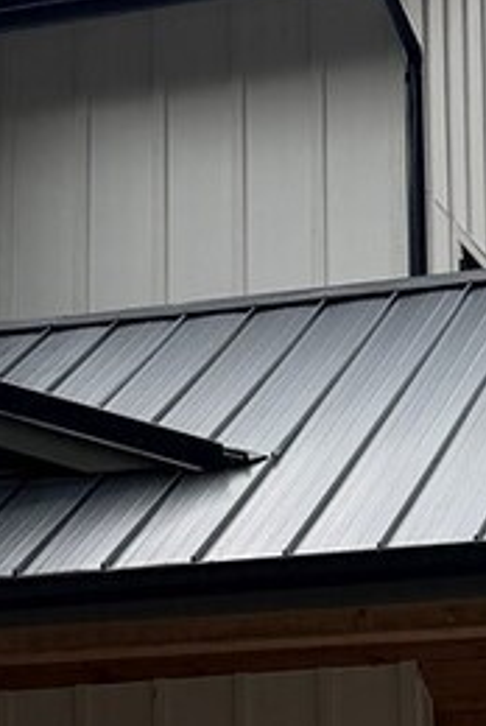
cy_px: 586
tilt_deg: +12.0
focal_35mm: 138
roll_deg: +0.2
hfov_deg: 10.0
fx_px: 2787
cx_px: 154
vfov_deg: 14.8
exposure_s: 1/1949
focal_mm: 6.76
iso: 100
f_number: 1.78
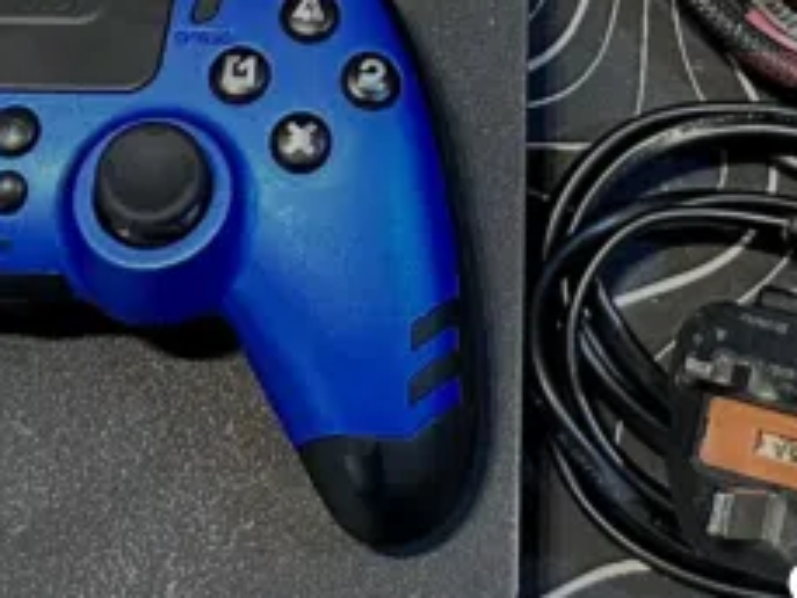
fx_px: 1543
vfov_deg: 21.2
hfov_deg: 28.8
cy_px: -3
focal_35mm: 67
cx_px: 265
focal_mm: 6.86
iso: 640
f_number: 1.78
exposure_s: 1/60
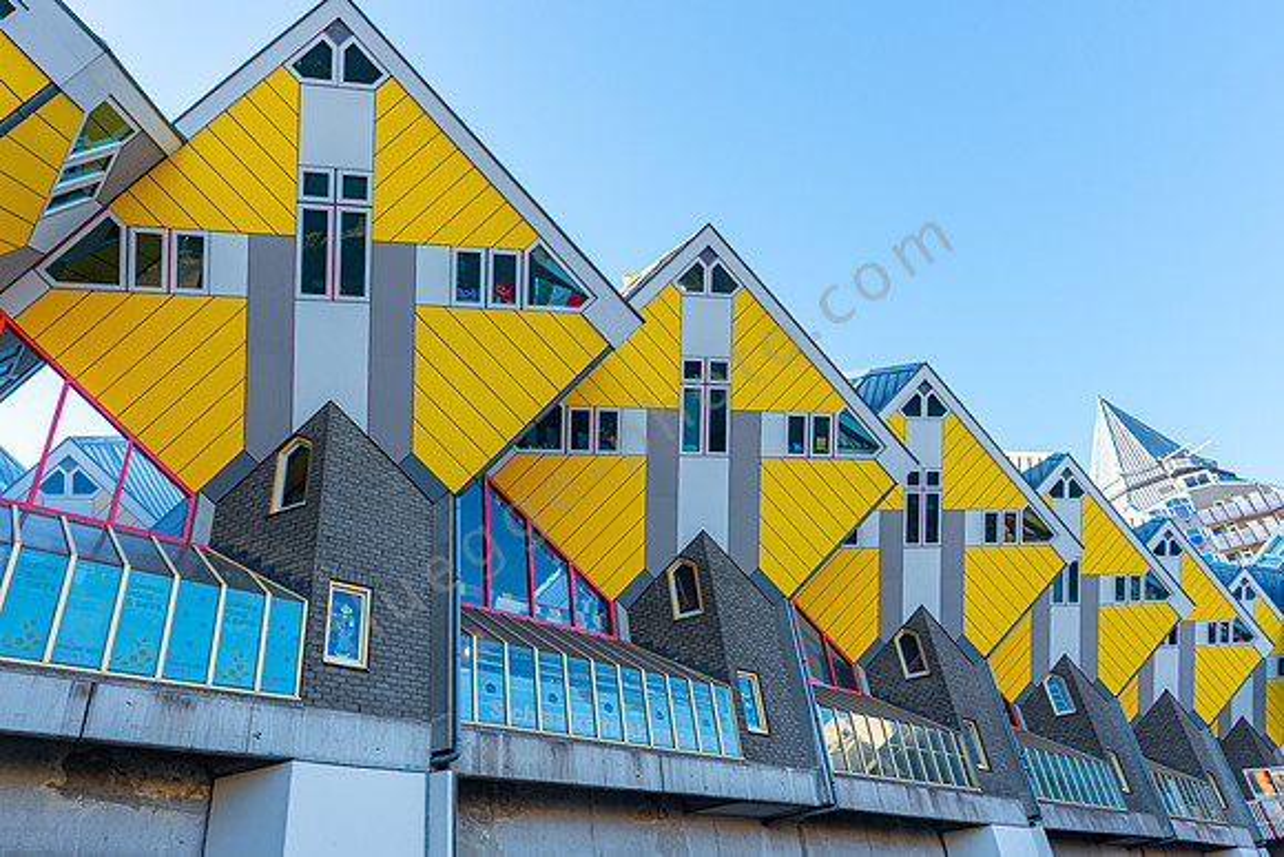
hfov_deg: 73.7
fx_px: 856
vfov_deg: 53.2
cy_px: 428
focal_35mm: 24
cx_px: 642
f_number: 3.5
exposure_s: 1/200
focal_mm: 16
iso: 100
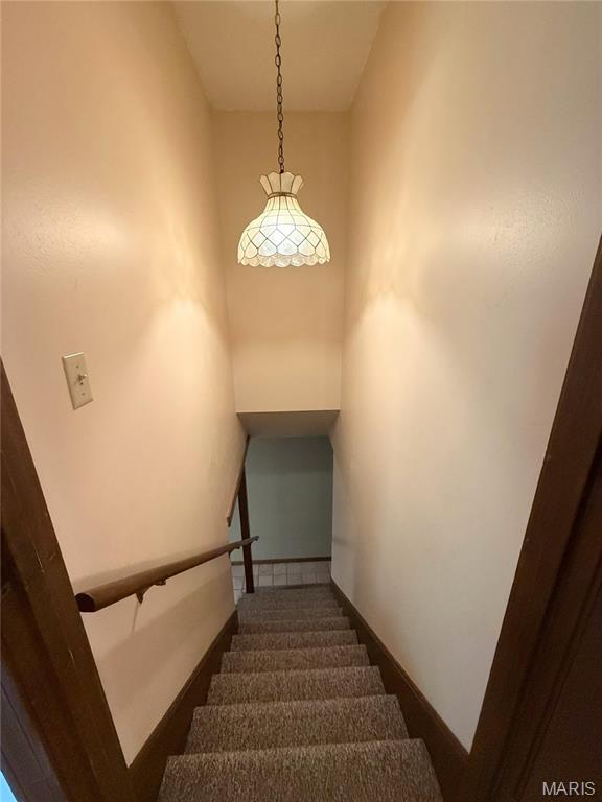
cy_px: 401
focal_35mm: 14
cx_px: 301
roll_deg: +0.1
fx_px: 325
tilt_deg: -18.2
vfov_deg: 102.1
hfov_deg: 85.7
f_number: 2.2
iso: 500
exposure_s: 1/60
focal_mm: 2.22
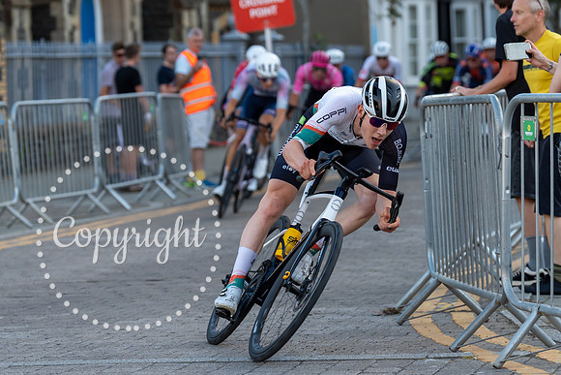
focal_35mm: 166
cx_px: 361
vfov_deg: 8.3
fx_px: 2587
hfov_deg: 12.4
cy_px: 189
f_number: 3.2
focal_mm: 112
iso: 400
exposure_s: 1/800
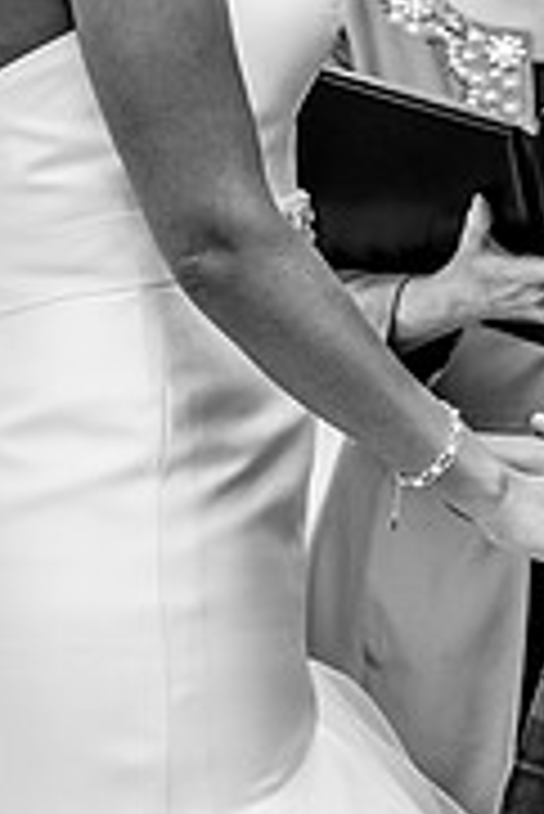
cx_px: 486
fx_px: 11220
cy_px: 211
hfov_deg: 2.8
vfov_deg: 4.2
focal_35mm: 496
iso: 250
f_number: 5.6
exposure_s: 1/320
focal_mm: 200
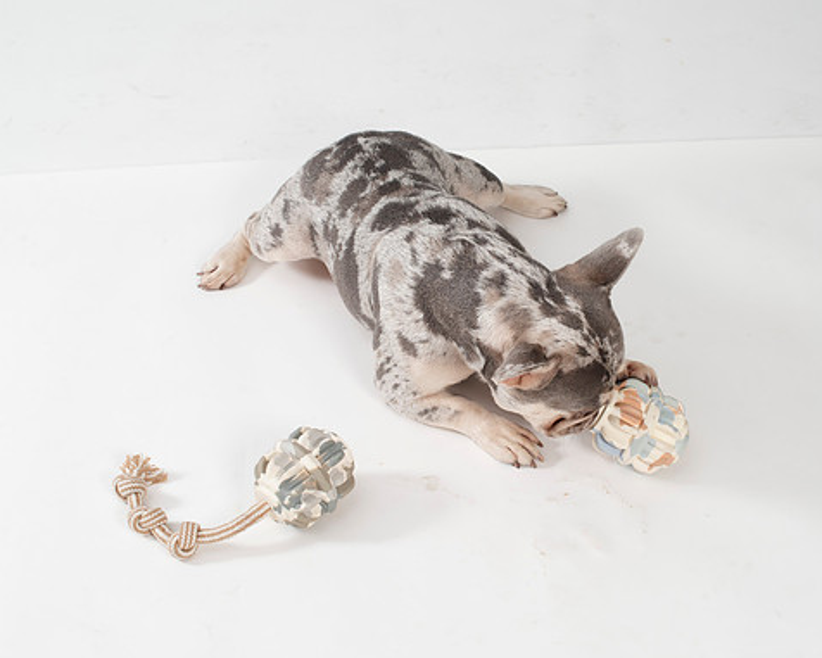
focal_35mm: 65
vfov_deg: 23.5
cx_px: 497
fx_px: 1582
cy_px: 331
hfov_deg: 29.1
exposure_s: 1/200
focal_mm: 50
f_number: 8
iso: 250
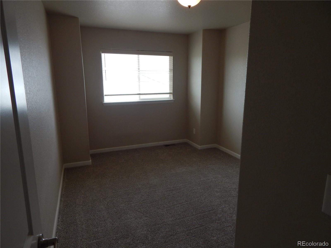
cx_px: 166
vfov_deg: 61.1
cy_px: 124
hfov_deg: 76.4
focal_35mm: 22
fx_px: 210
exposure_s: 1/60
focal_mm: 4
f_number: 3
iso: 125
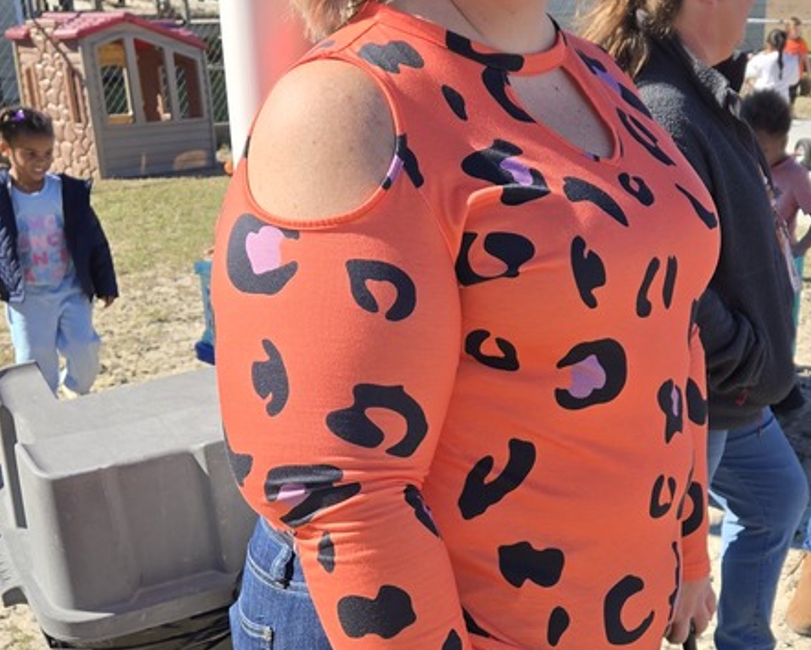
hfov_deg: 35.4
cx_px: 580
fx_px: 1249
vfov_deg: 28.8
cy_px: 465
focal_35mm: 52
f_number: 1.8
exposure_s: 1/1437
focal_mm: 5.4
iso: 25
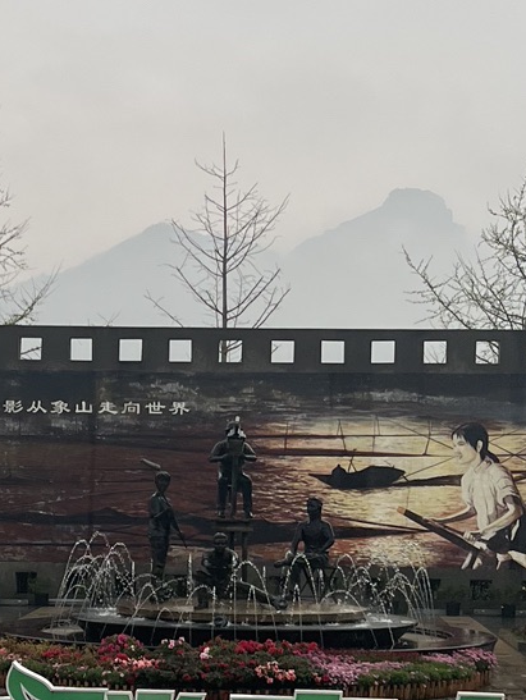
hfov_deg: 15.5
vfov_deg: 20.4
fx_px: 1922
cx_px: 170
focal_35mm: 95
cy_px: 541
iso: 50
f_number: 1.5
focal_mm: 5.7
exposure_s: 1/401
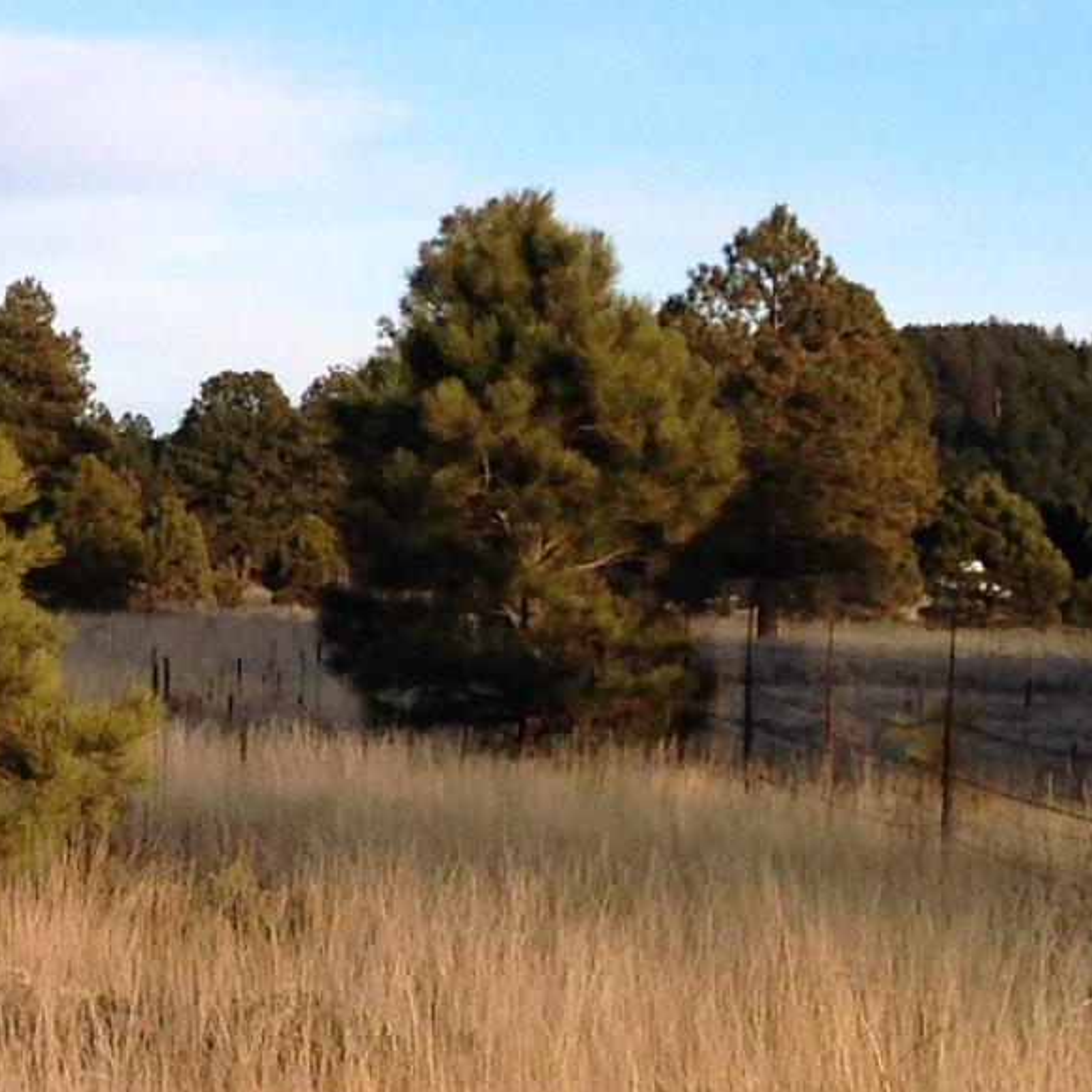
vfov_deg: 11.6
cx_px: -983
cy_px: 607
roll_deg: -1.0
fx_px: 5389
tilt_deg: -0.4
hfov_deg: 10.7
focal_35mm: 151
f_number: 2.4
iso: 50
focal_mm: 4.12
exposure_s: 1/763
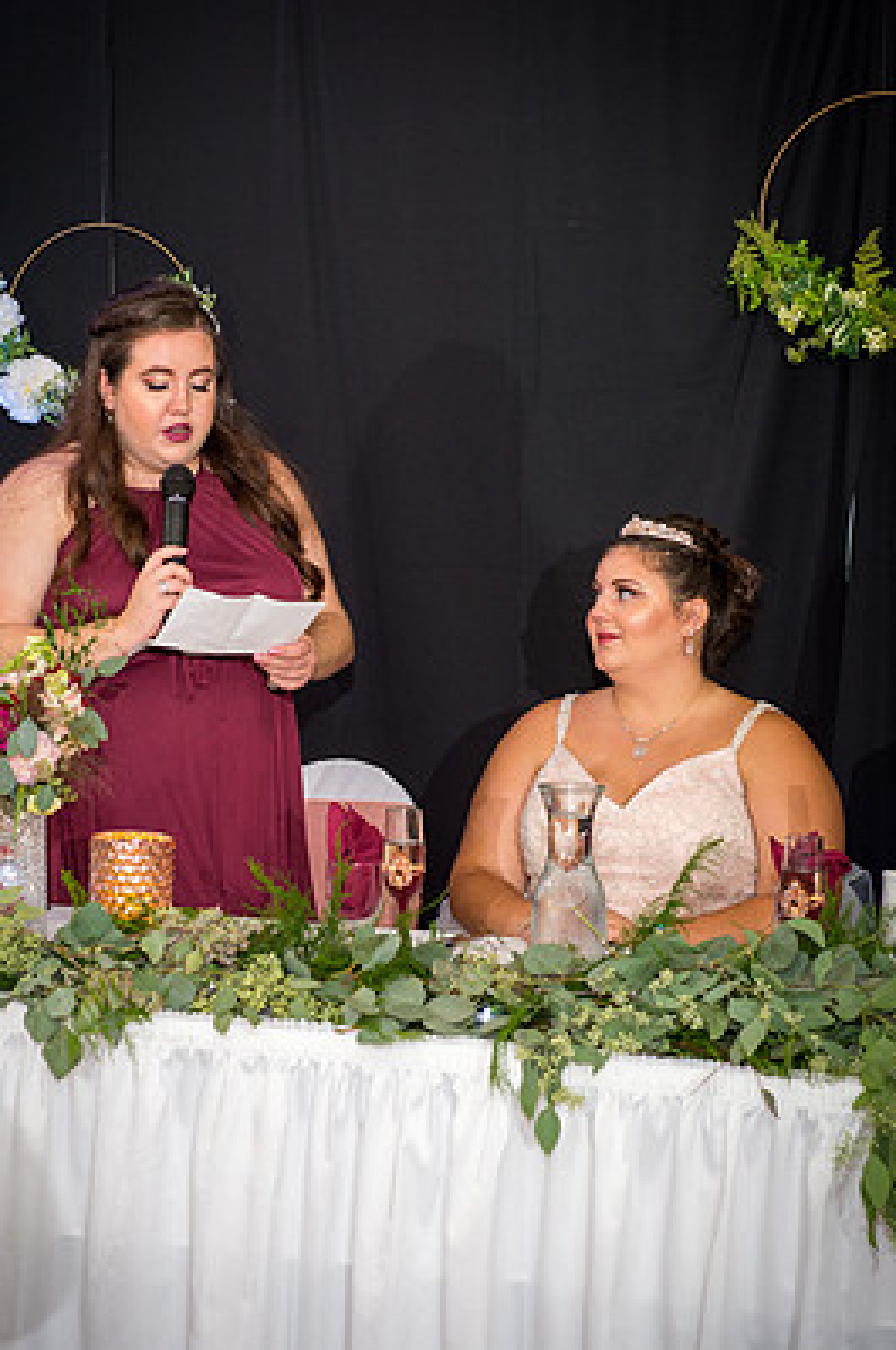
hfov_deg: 17.2
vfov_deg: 25.7
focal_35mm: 79
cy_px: 721
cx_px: 397
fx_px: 2957
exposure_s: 1/60
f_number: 4.8
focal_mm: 70
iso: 800
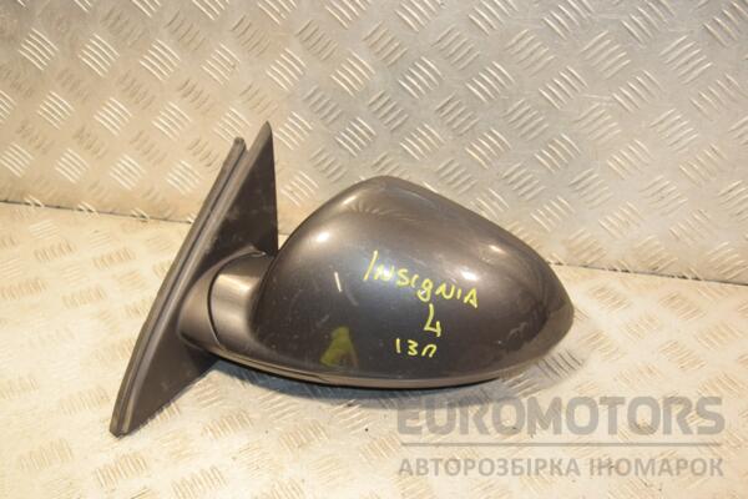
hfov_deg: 41.1
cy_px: 250
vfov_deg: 28.1
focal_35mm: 48
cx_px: 374
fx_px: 997
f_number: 5.6
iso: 800
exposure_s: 1/200
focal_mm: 32
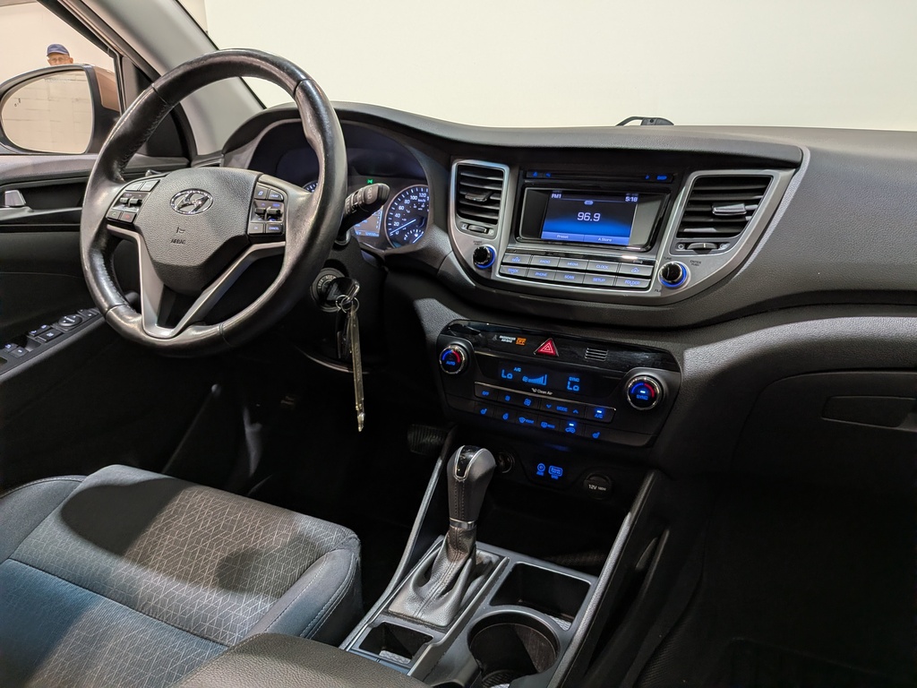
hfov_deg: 71.6
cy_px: 344
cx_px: 458
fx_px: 636
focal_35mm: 24
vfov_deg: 56.8
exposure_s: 1/24
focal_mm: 4.53
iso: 40
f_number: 1.7
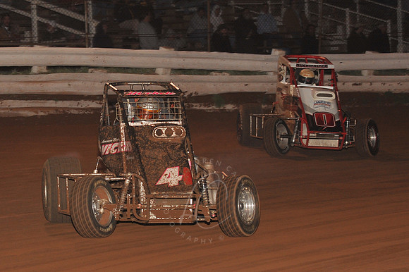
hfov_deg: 16.4
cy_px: 136
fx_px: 1419
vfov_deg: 11.0
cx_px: 204
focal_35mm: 125
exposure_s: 1/320
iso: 1600
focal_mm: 125
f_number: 6.3
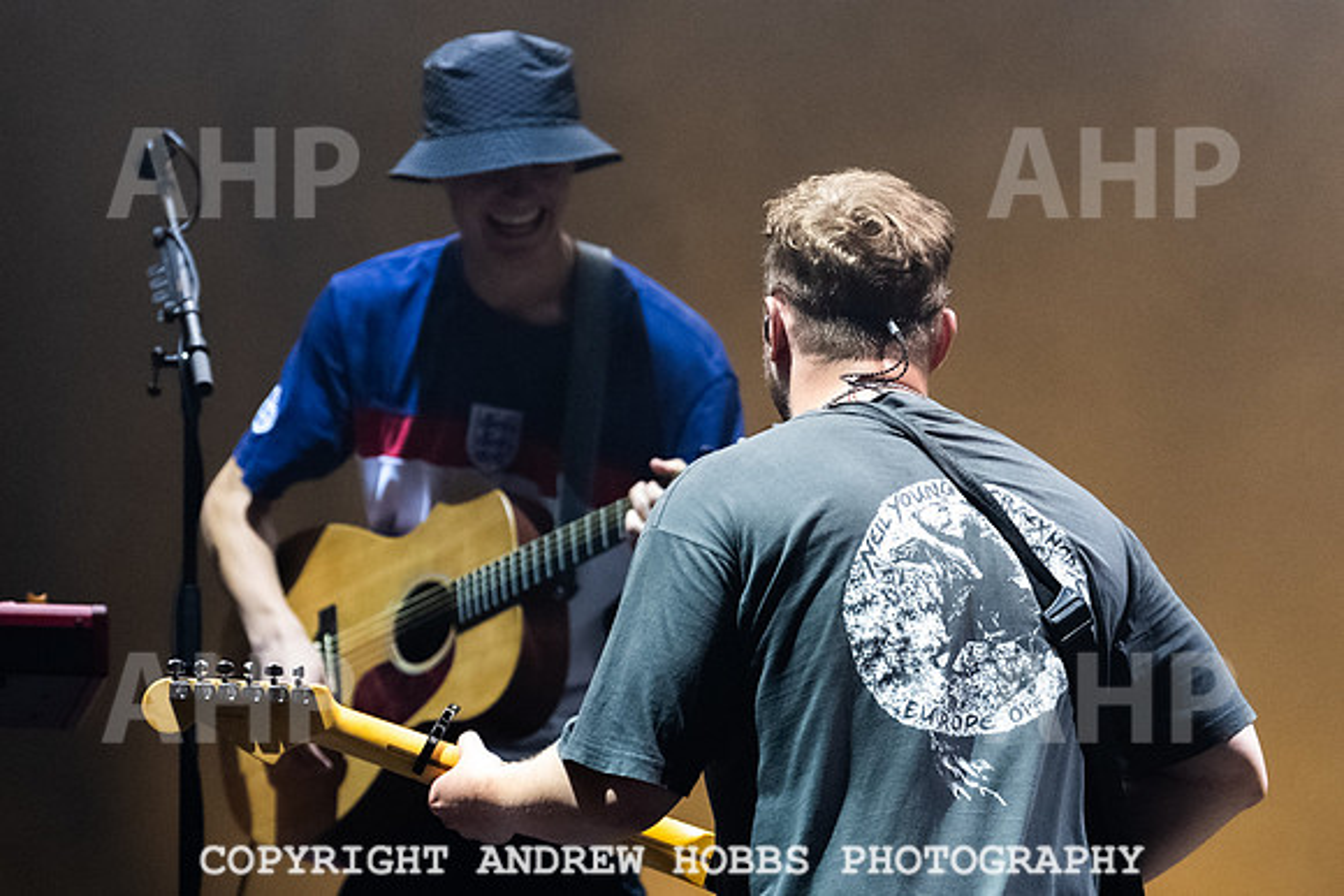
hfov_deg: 7.5
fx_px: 10203
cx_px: 595
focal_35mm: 273
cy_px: 439
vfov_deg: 5.0
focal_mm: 155
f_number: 2.8
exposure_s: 1/400
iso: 4000
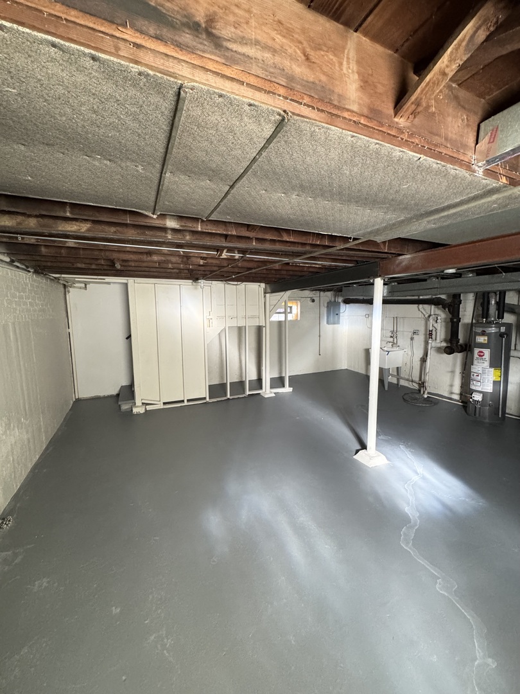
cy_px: 347
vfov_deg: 102.1
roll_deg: +0.0
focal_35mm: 14
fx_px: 280
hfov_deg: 85.7
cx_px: 260
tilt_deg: -8.2
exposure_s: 1/60
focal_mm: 2.22
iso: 500
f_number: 2.2
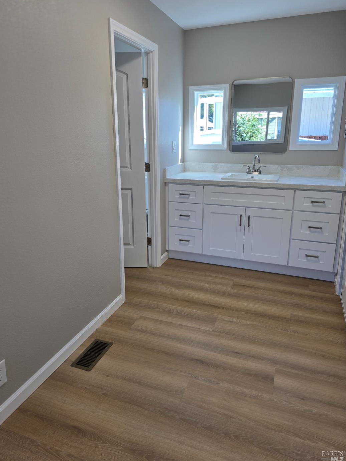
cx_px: 161
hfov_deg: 54.8
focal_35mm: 25
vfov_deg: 69.3
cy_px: 215
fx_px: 333
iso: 32
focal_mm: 6.3
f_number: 1.7
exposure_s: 1/120
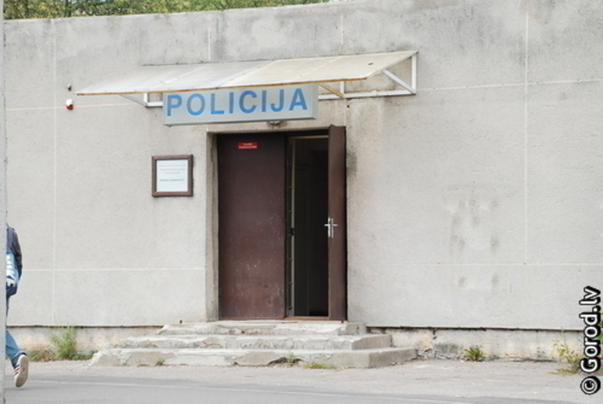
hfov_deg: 20.6
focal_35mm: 99
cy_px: 202
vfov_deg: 13.9
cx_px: 302
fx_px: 1661
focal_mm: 66
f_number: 5.3
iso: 500
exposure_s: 1/500
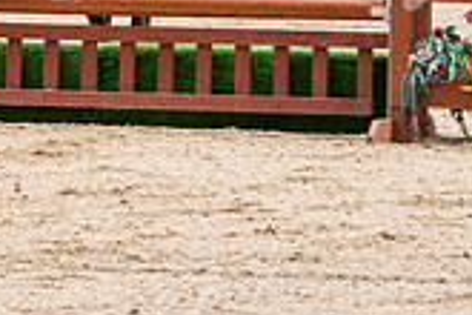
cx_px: -11
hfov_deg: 4.1
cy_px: -213
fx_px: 6607
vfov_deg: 2.7
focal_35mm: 504
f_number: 5.6
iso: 100
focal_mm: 143
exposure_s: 1/250
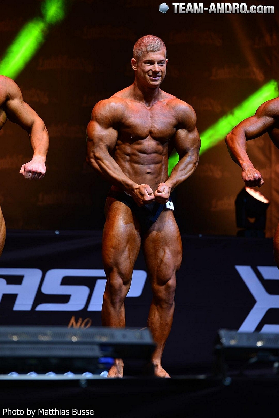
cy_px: 209
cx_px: 140
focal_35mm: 200
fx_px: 2323
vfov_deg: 10.3
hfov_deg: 6.9
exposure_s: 1/160
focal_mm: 200
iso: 500
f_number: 3.2
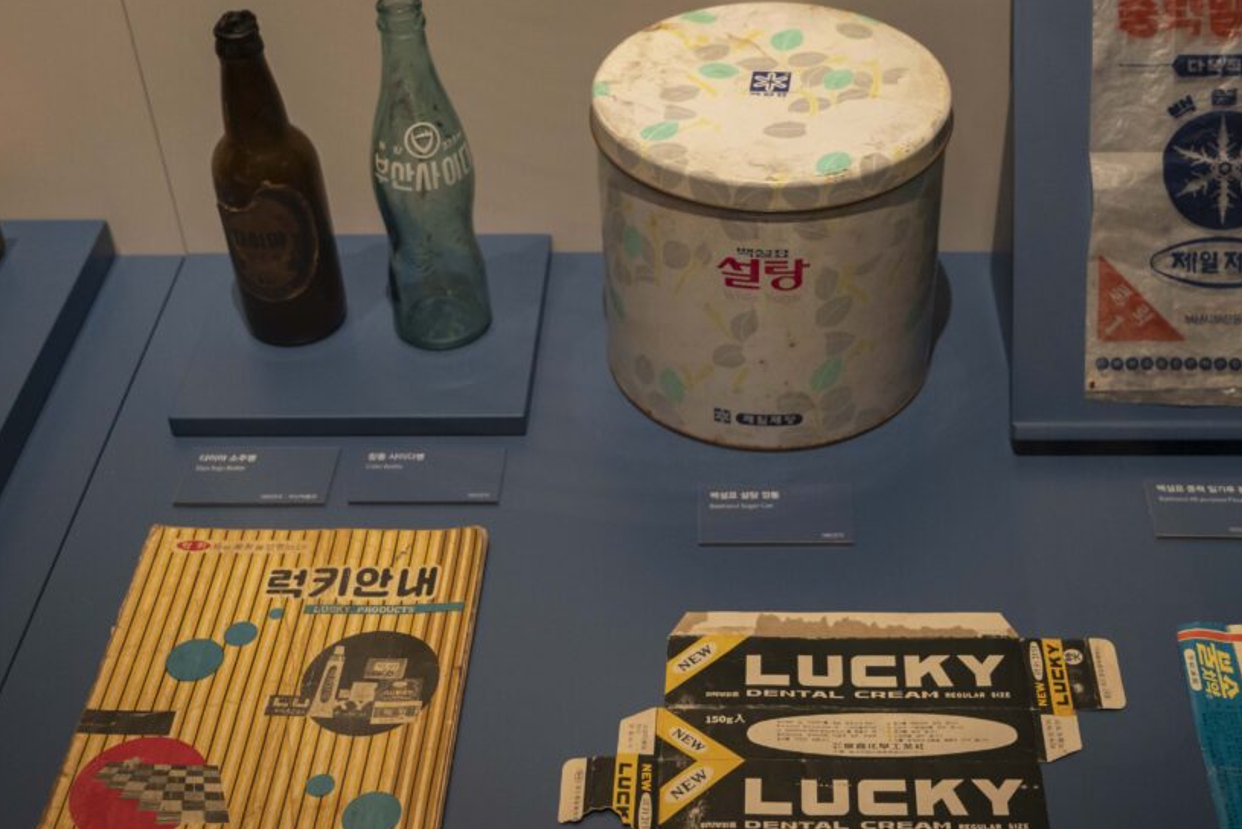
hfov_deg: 40.1
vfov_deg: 27.5
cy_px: 417
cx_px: 763
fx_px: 1691
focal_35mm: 49
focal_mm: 39
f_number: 5
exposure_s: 1/160
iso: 4000
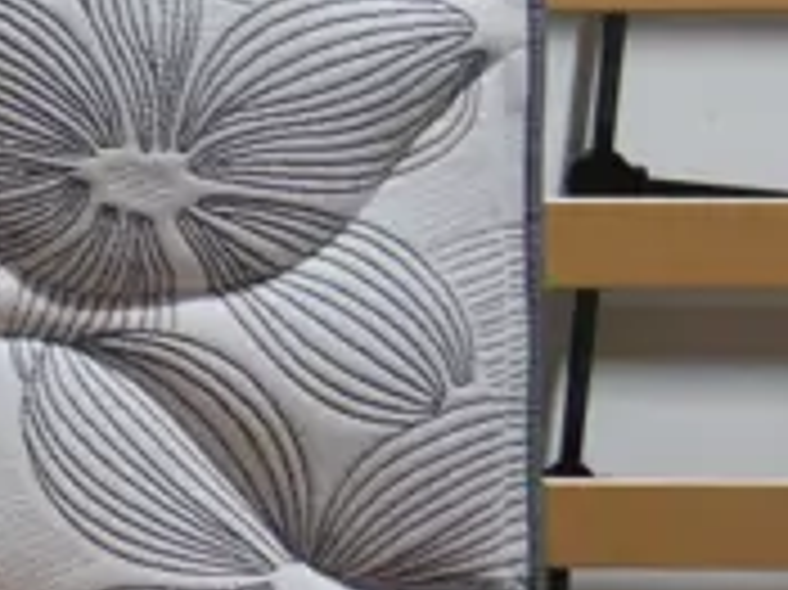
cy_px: 169
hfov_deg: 10.0
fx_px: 3731
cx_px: -1315
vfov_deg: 9.0
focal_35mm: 164
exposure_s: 1/80
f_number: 3.5
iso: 200
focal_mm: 14
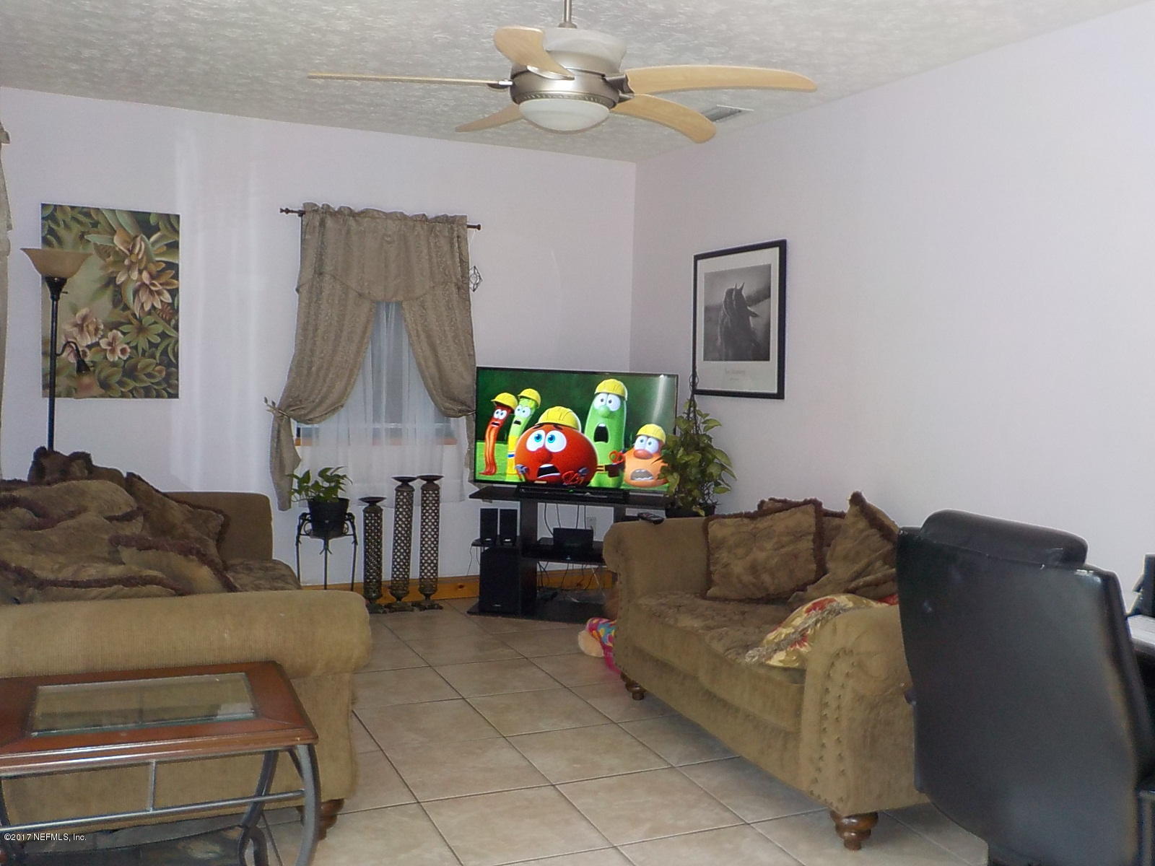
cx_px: 578
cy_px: 433
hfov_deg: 60.0
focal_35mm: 30
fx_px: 1001
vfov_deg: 46.8
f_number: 3.3
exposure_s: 1/30
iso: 200
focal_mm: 4.1
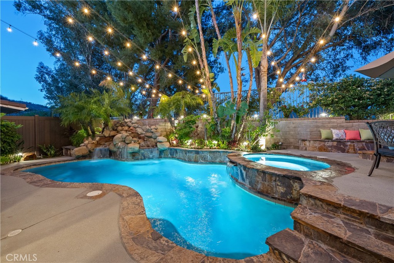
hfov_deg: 108.3
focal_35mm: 13
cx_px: 197
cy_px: 132
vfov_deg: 85.4
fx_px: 142
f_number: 9
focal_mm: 13
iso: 1250
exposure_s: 1.3
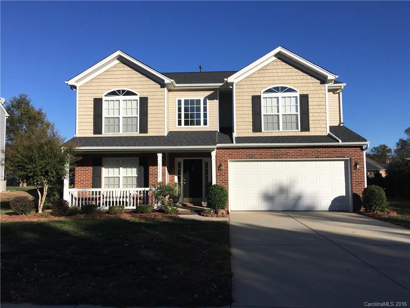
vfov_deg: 48.2
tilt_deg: +6.4
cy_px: 154
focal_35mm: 29
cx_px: 205
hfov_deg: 61.7
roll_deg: +0.0
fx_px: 343
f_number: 2.2
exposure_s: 1/3205
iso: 25
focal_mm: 4.15
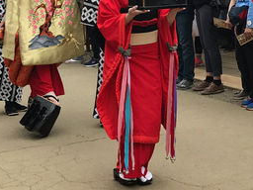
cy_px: -14
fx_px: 650
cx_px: 199
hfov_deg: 21.8
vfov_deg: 16.2
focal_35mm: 89
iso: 20
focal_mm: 3.99
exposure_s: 1/394
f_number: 1.8
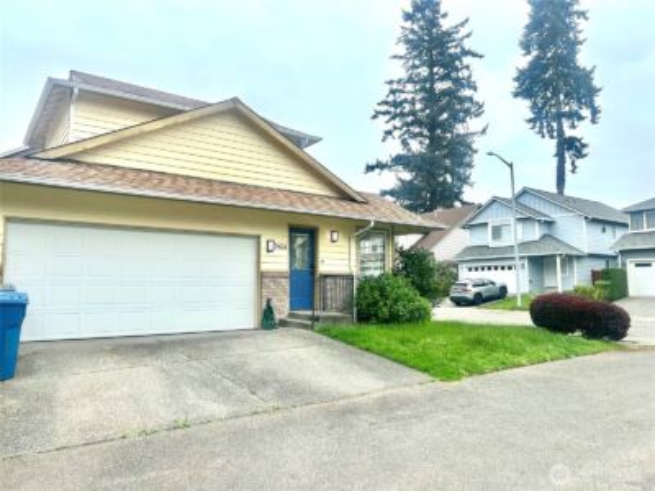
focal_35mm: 26
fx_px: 492
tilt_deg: +4.5
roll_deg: +0.5
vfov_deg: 53.1
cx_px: 328
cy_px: 246
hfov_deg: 67.3
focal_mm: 5.7
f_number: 1.5
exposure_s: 1/2008
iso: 50
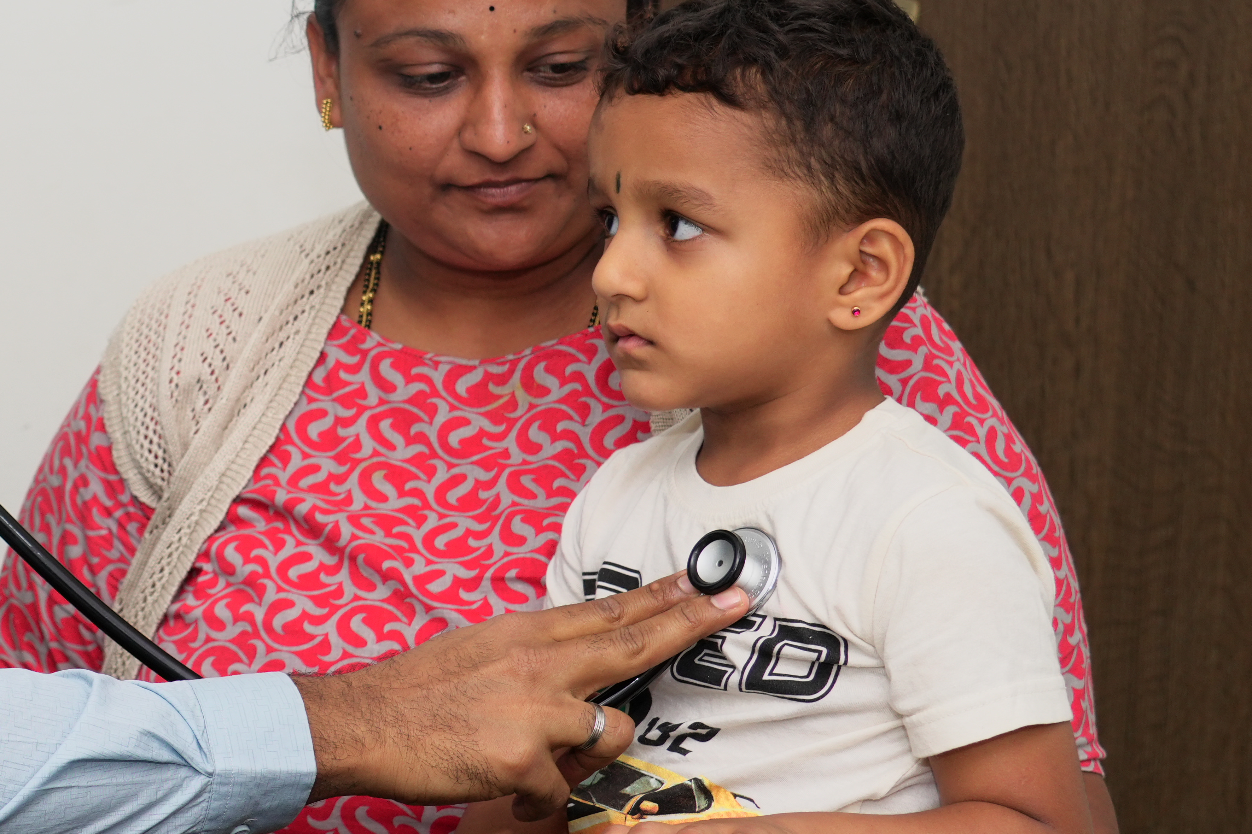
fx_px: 3547
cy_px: 322
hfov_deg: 18.9
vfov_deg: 13.4
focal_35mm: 102
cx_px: -262
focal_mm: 38
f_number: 4.5
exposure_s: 1/160
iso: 320
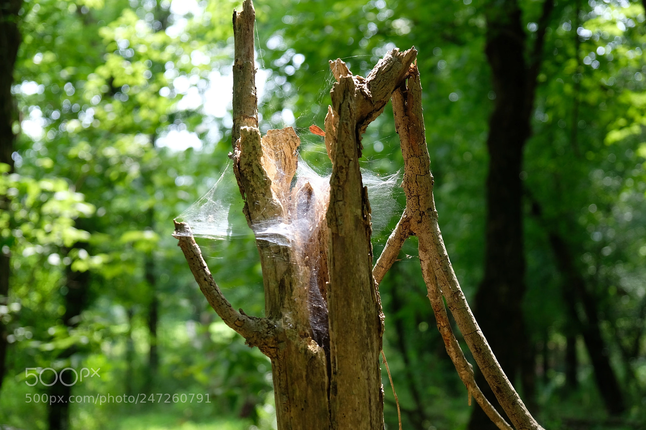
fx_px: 1058
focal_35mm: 59
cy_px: 215
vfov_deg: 23.0
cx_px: 323
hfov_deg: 33.9
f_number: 3.6
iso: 200
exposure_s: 1/110
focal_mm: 39
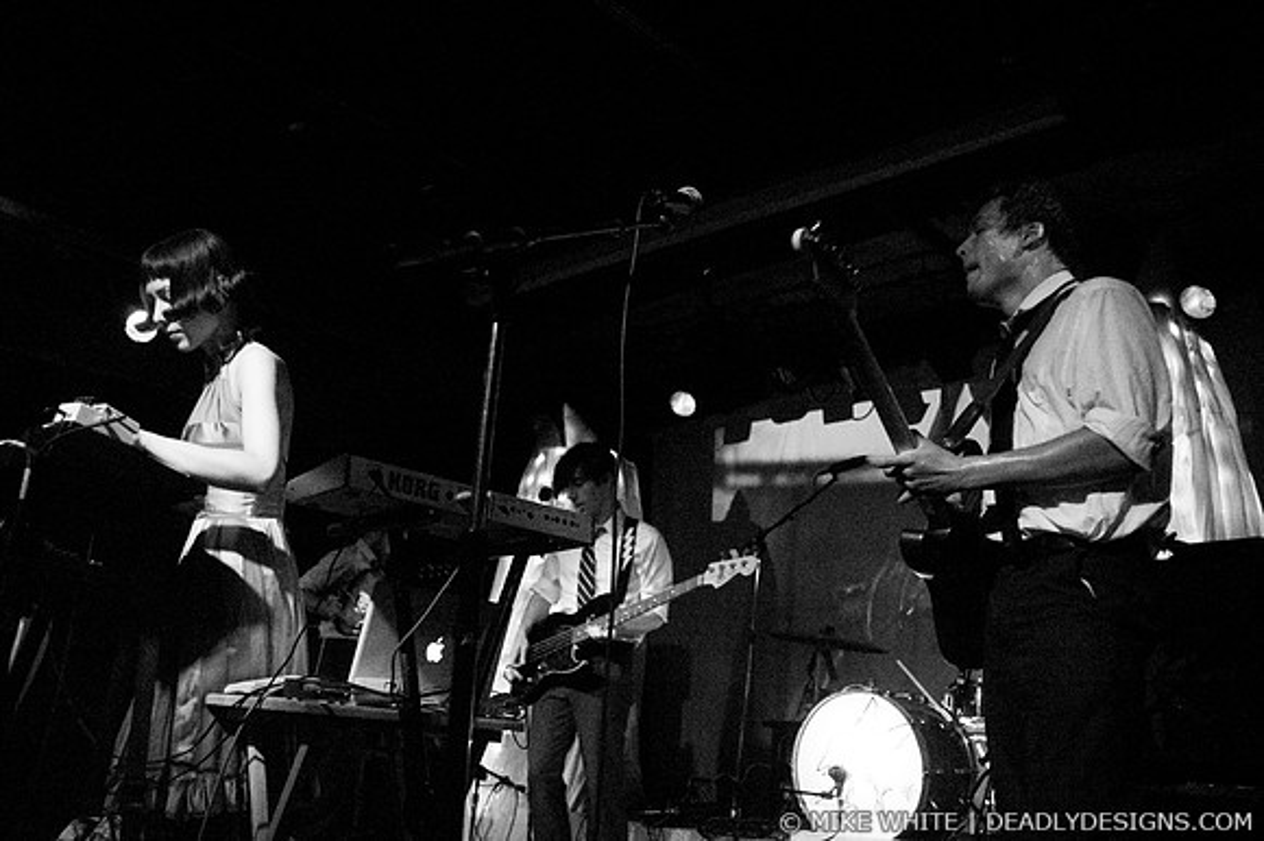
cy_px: 420
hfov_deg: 62.0
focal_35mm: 30
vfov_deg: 43.6
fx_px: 1053
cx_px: 632
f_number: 2.8
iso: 1600
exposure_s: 1/60
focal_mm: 20
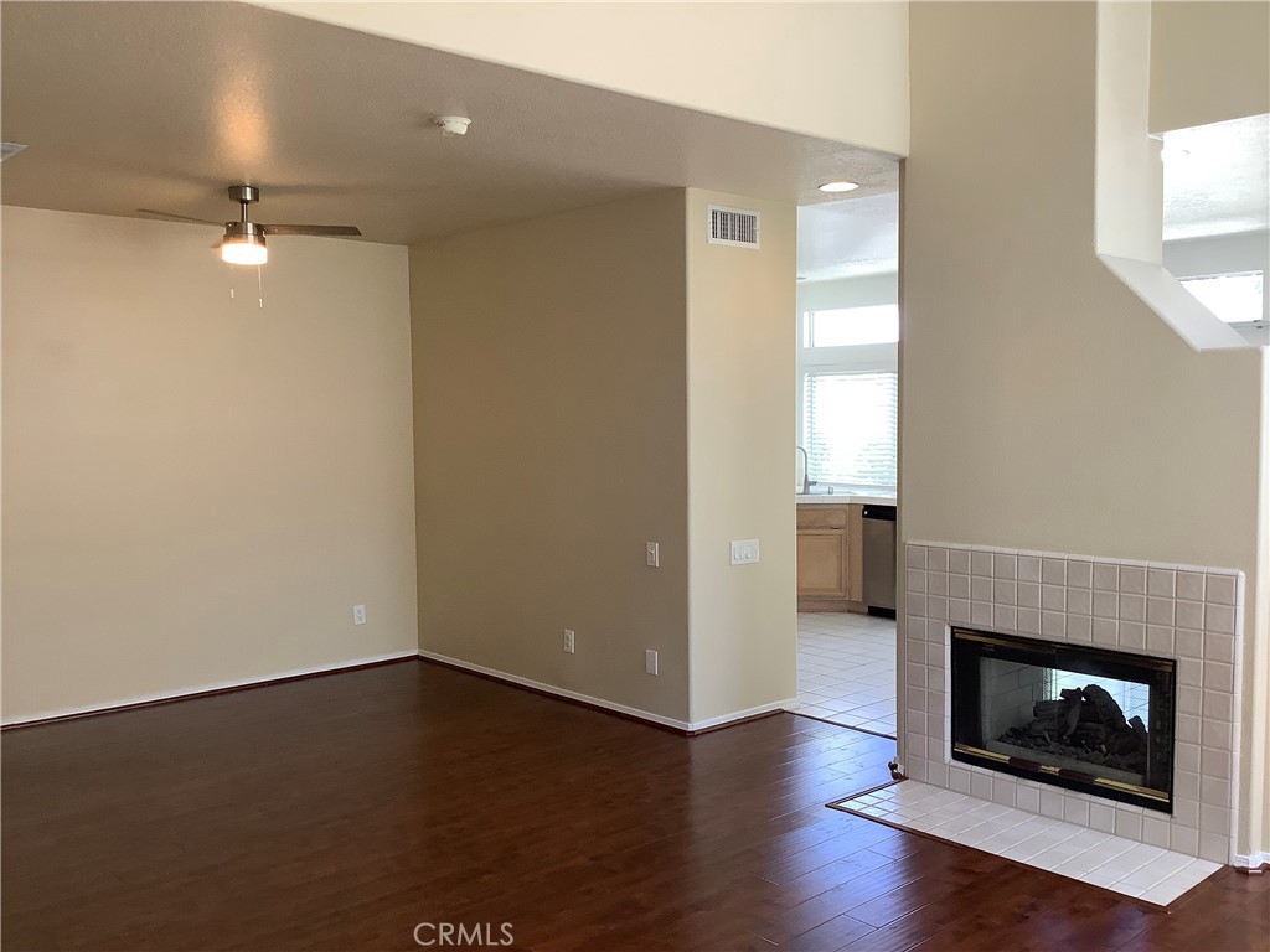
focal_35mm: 31
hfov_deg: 58.4
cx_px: 635
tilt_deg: -4.3
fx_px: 1137
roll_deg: +1.0
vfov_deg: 45.4
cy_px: 476
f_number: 2.4
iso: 80
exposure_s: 1/120
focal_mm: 3.3
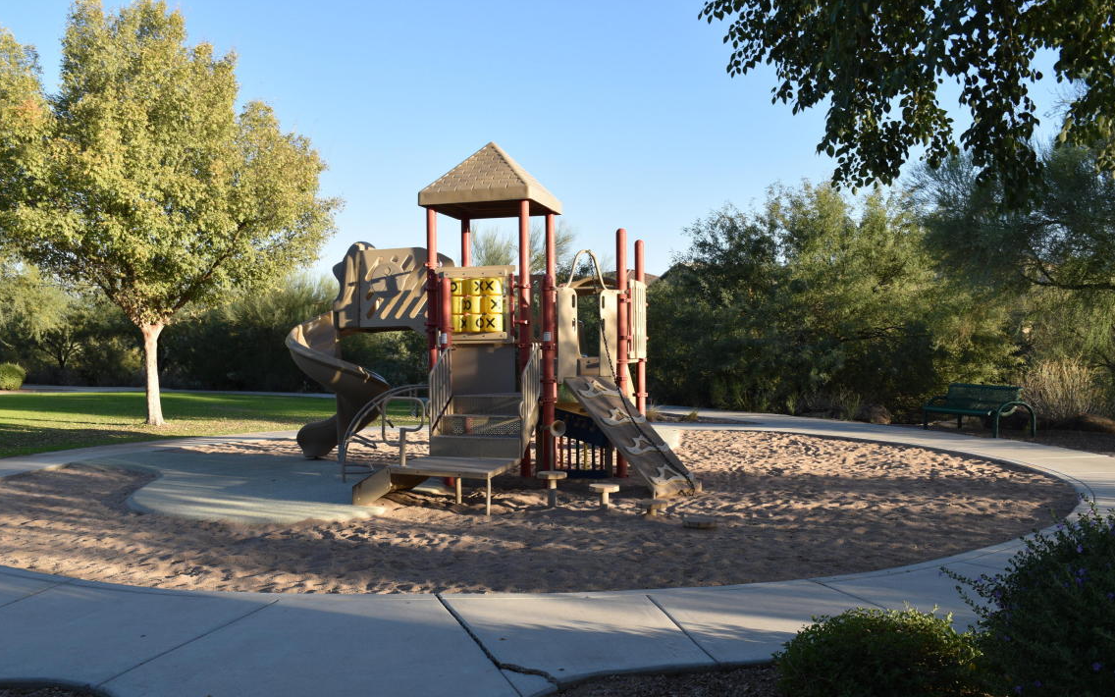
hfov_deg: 61.2
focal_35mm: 31
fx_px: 942
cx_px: 557
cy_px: 359
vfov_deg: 40.6
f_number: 8
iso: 280
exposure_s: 1/250
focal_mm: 20
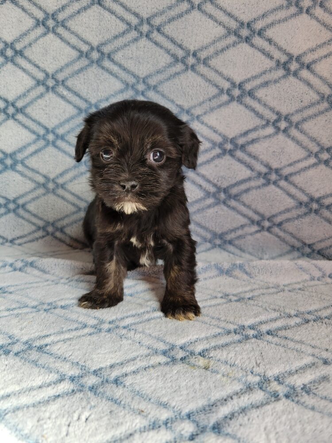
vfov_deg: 67.3
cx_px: 166
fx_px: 332
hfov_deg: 53.1
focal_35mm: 26
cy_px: 222
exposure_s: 1/120
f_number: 1.8
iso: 80
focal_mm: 5.4
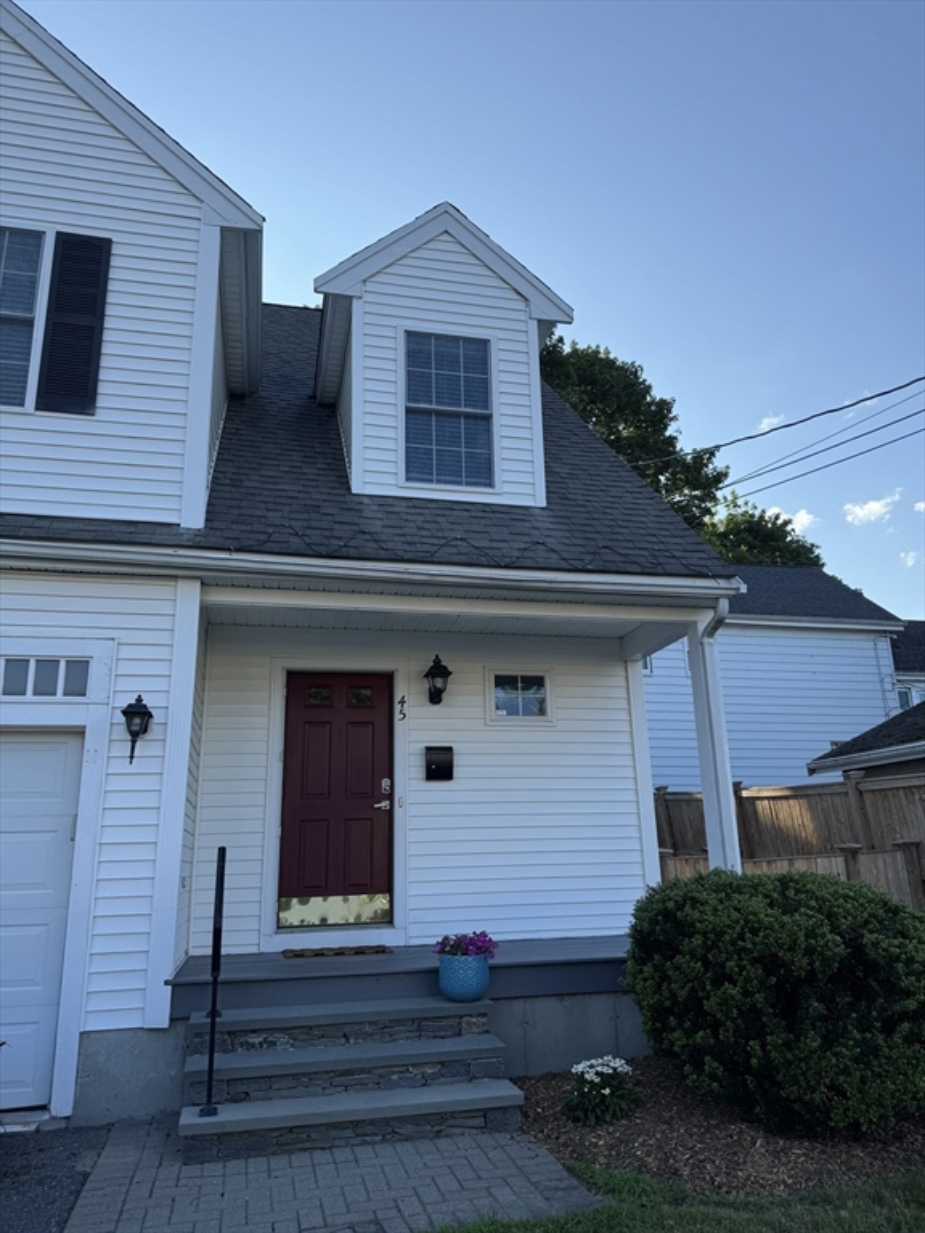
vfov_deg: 71.6
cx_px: 462
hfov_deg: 56.8
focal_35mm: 24
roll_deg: +2.8
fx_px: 855
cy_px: 616
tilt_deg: +15.1
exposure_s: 1/2174
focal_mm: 6.76
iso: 80
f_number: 1.78
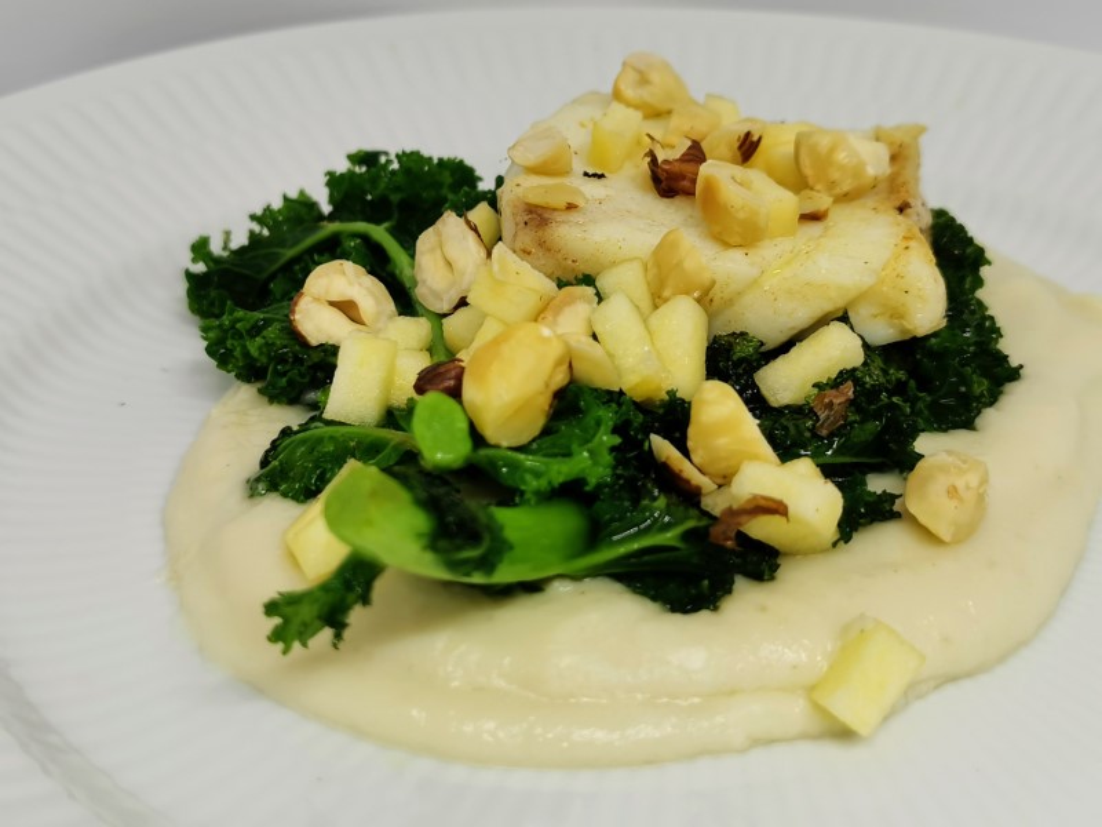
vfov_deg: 31.5
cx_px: 551
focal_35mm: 46
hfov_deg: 41.2
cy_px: 414
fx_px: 1464
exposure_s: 1/100
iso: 100
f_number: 1.6
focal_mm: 5.56
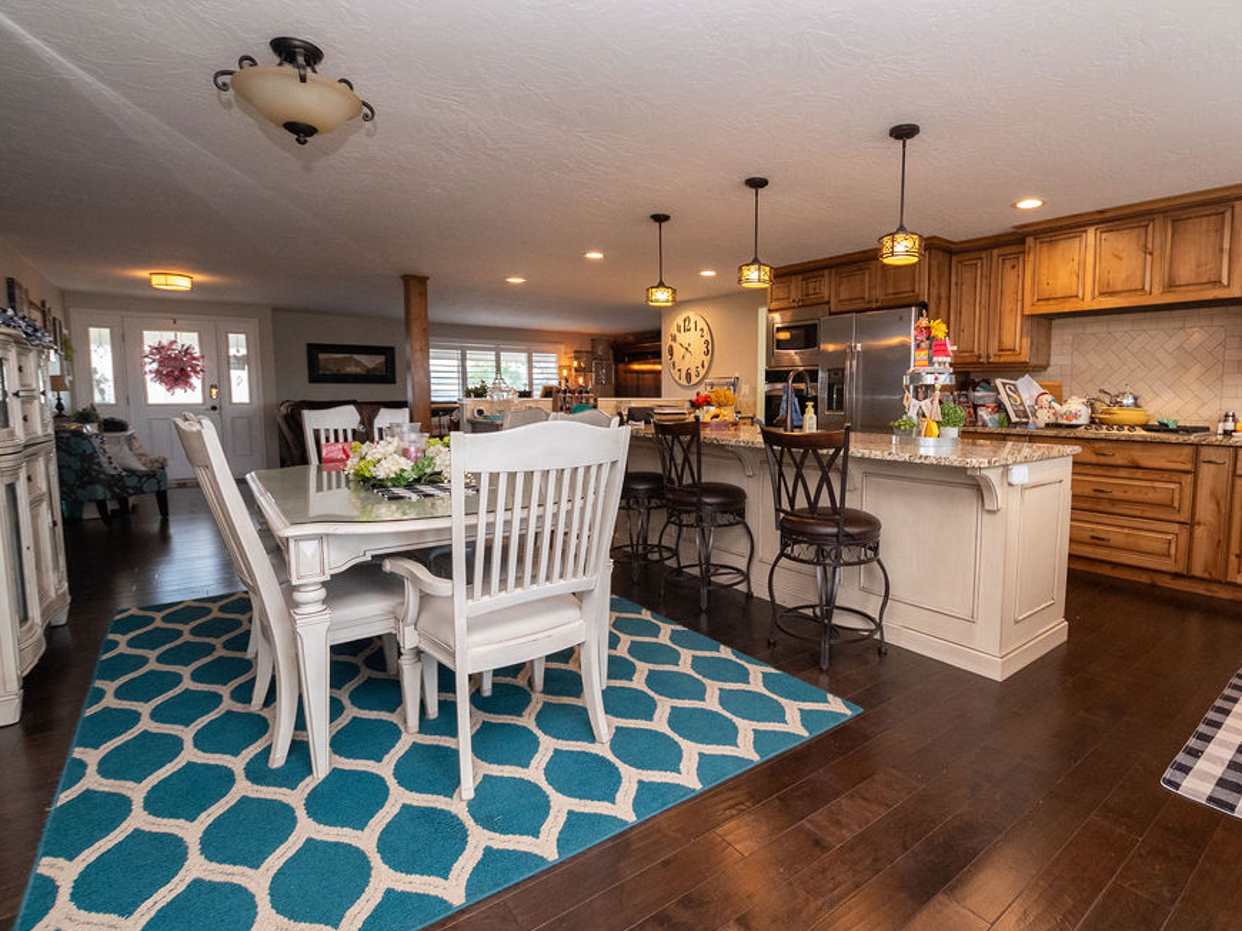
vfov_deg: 74.7
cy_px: 452
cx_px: 712
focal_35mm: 17
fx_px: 610
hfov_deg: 90.4
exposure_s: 1/160
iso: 1000
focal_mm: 10
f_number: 5
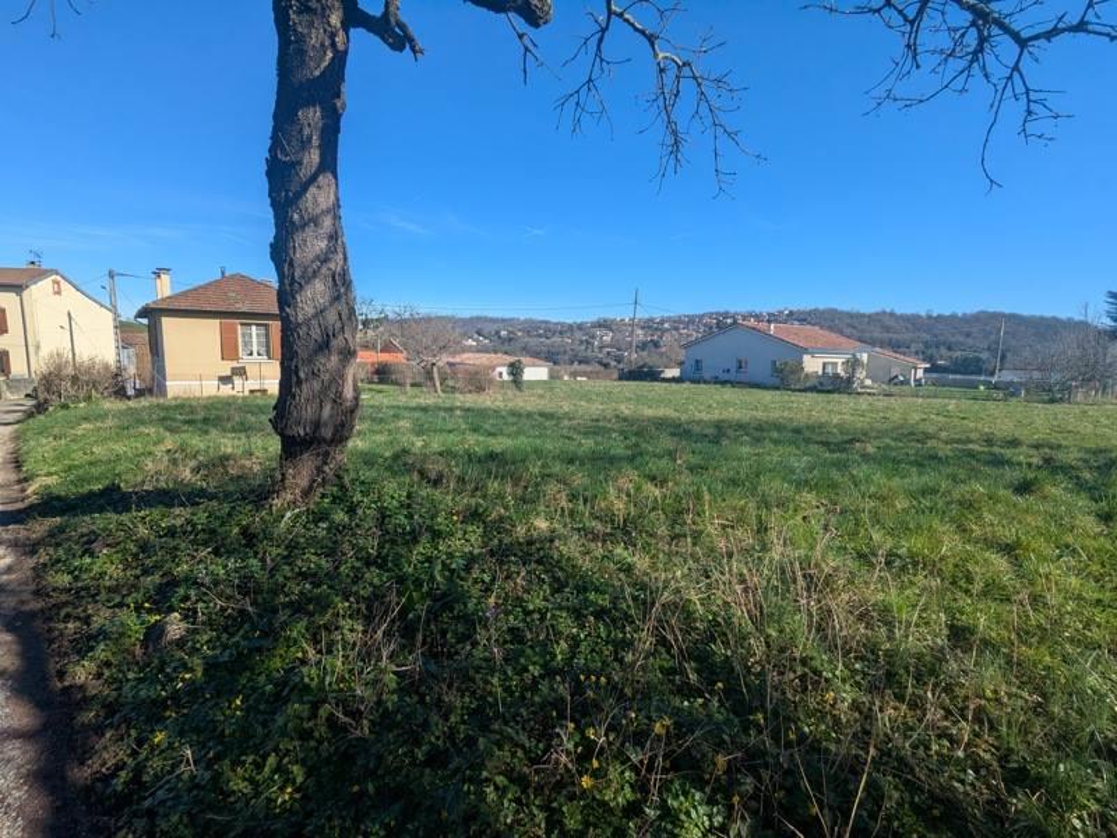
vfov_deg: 78.1
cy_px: 419
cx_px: 558
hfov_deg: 94.5
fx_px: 516
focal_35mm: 16
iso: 45
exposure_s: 1/1603
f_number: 2.2
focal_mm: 2.35
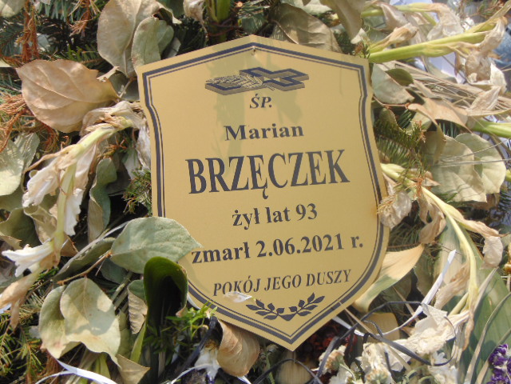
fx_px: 886
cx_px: 256
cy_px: 192
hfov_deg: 32.2
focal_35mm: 60
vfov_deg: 24.4
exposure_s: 1/200
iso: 80
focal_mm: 10.8
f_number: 9.3
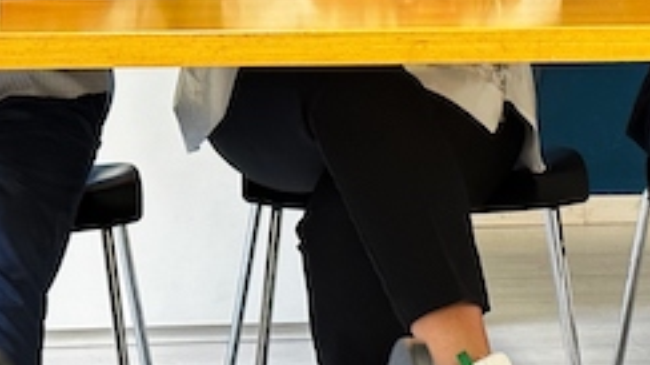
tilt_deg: -0.1
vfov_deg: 7.9
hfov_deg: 14.3
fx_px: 2584
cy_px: -236
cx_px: 312
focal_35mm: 150
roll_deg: -1.7
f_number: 1.78
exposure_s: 1/50
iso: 160
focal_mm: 6.86
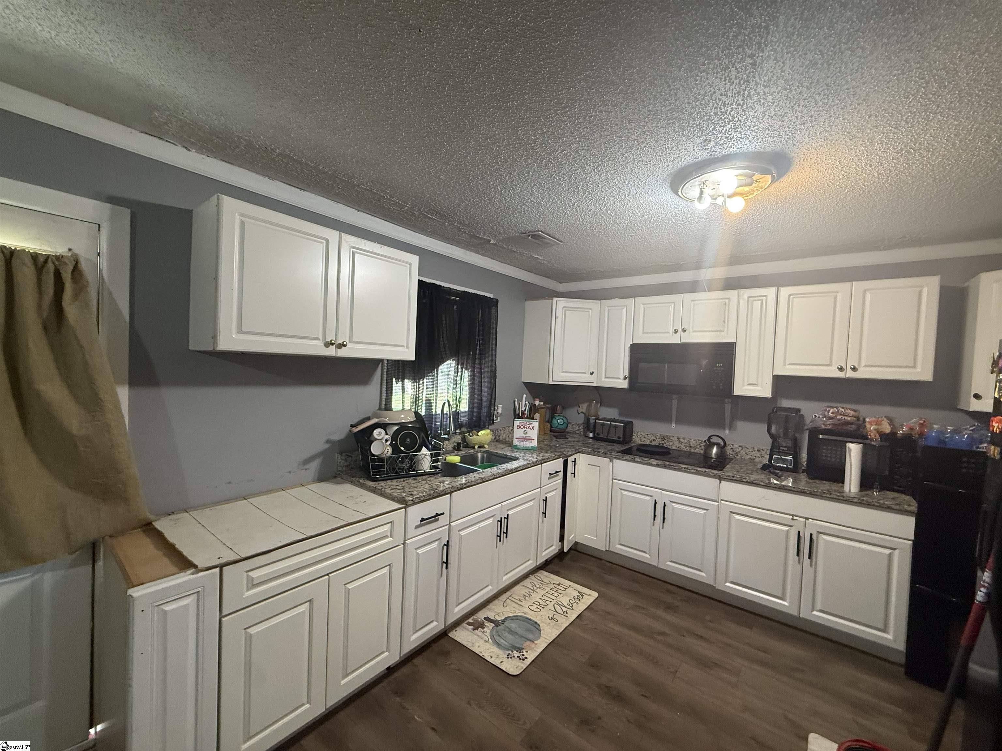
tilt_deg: -1.6
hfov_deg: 102.1
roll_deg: -2.5
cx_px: 501
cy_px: 376
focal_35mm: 14
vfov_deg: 85.7
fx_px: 405
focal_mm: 2.22
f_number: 2.2
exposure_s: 1/60
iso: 250
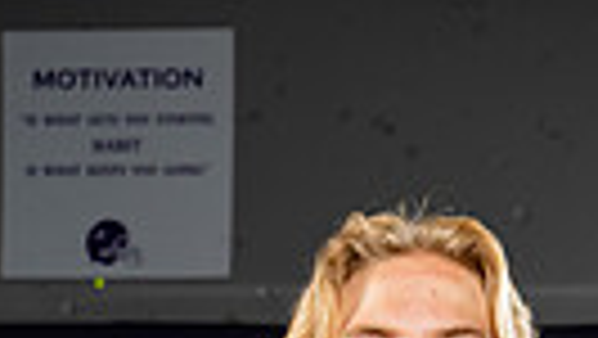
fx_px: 2761
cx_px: 391
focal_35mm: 174
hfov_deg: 12.3
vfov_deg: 6.5
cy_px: 901
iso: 200
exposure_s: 1/250
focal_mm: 49
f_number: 5.6
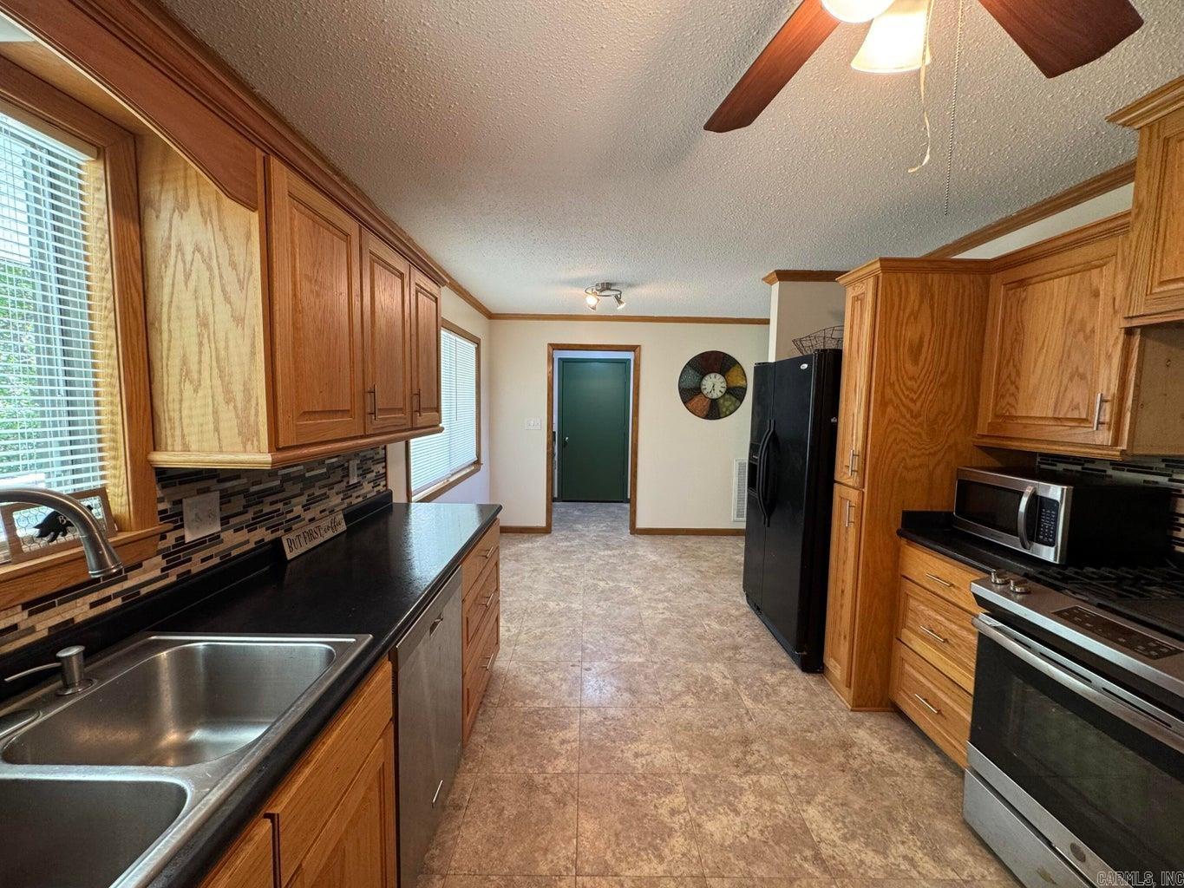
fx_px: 479
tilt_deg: -4.9
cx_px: 592
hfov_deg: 102.1
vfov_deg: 85.7
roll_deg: -0.9
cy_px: 444
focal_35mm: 14
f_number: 2.2
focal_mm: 2.22
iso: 160
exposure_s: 1/60
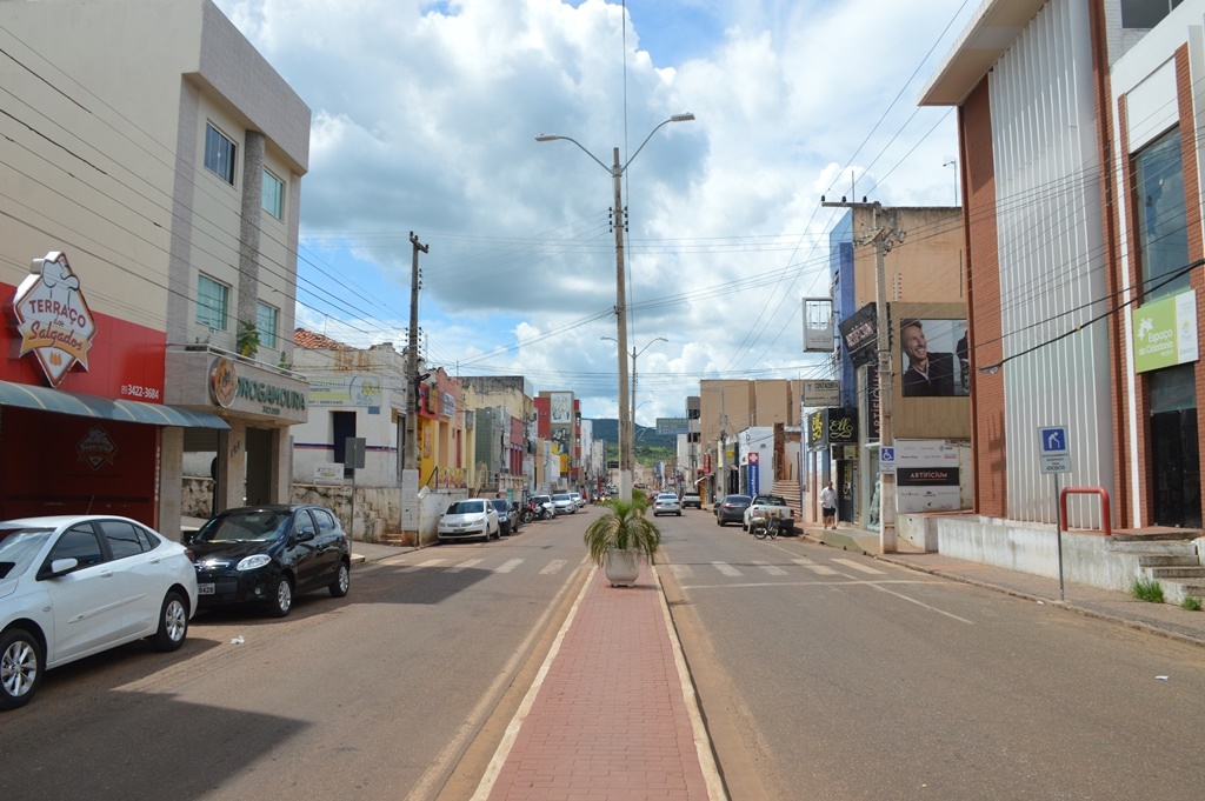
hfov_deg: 67.4
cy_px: 400
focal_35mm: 27
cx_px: 602
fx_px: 903
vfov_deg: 47.9
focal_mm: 18
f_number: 9
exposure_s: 1/320
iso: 100
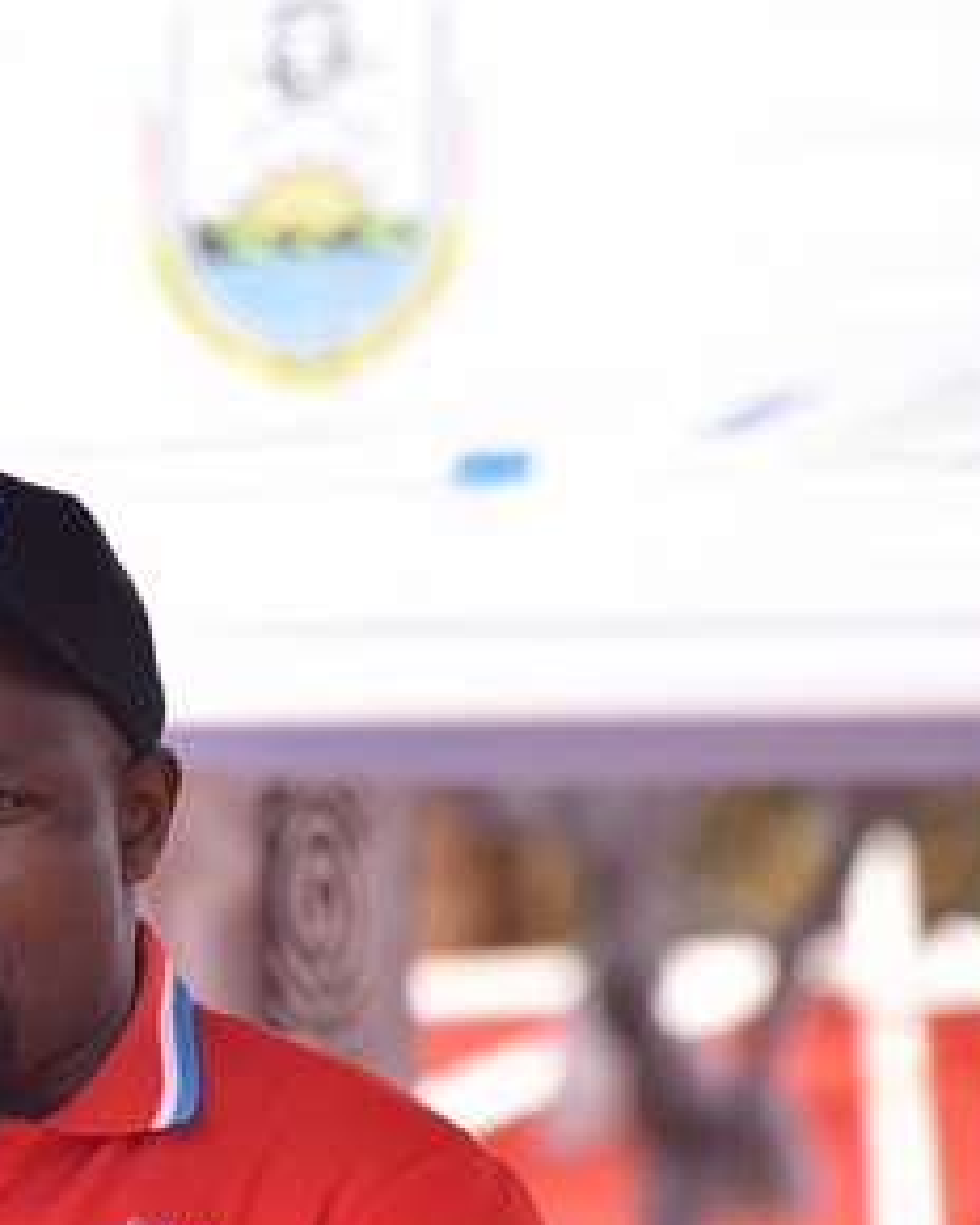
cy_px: 1136
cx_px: -161
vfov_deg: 2.0
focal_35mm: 972
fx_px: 35240
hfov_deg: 1.6
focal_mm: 300
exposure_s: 1/1000
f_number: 6.3
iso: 500
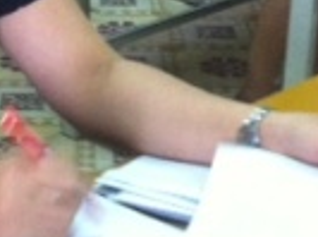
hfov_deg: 13.9
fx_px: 1292
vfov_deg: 10.3
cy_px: -24
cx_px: 50
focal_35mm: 141
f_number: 2.8
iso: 400
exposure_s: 1/17
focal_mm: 3.85
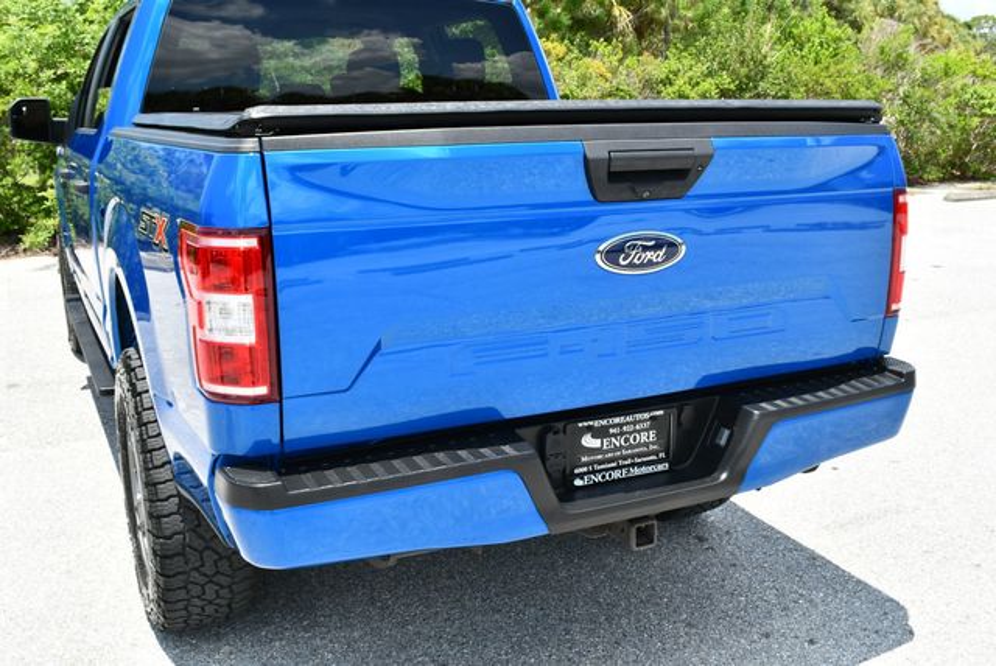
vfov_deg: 36.9
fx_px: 997
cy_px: 333
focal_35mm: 36
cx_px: 498
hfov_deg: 53.1
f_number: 8
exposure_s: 1/250
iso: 200
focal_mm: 18
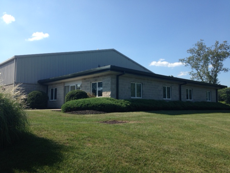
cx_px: 115
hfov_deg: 55.4
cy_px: 86
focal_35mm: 33
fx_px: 219
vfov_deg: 42.9
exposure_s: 1/1205
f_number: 2.4
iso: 50
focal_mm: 4.12
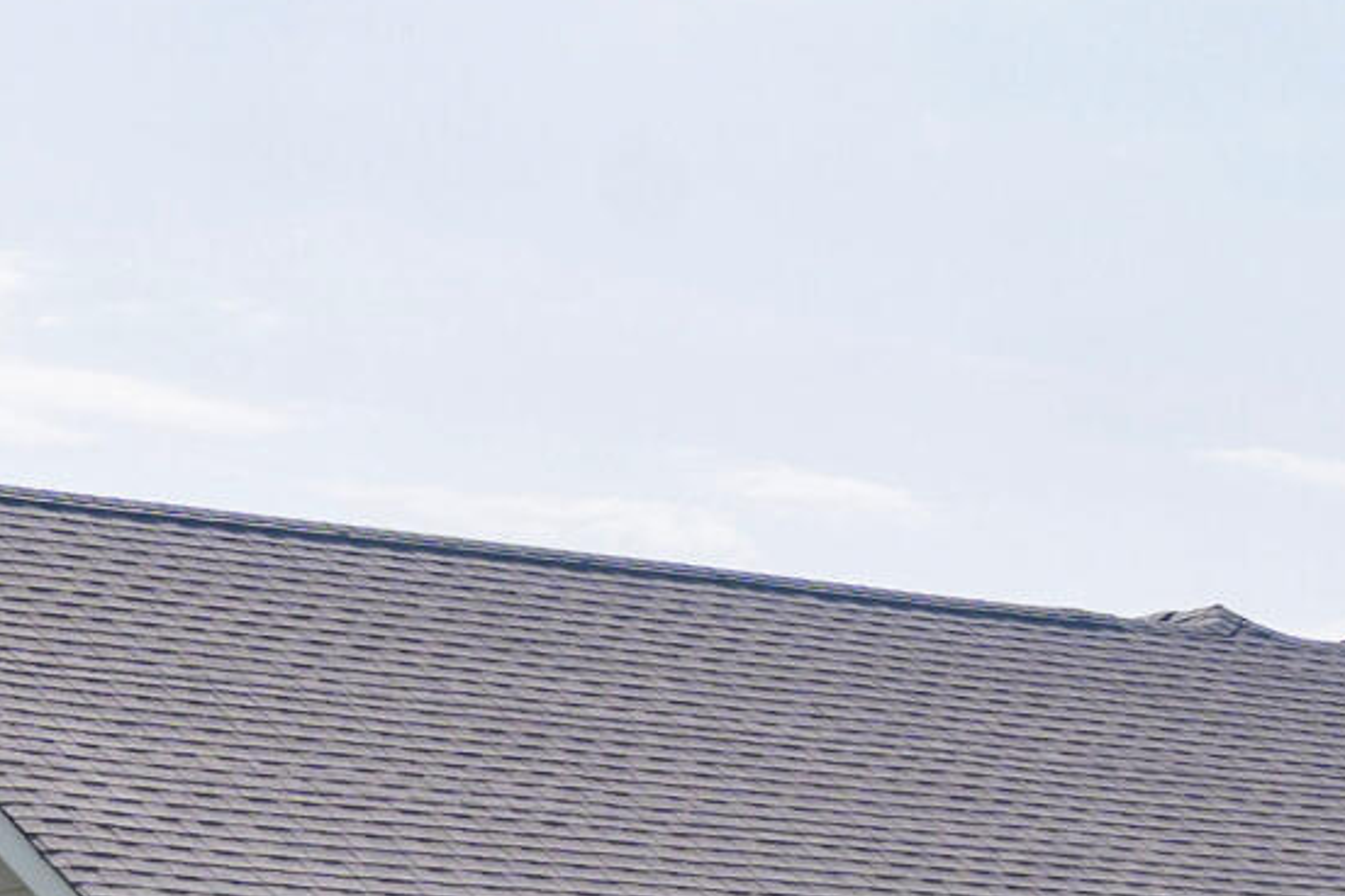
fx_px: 6089
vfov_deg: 8.2
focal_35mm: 163
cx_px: 1408
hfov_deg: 12.4
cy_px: 1427
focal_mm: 30
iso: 320
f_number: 7.1
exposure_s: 1/640
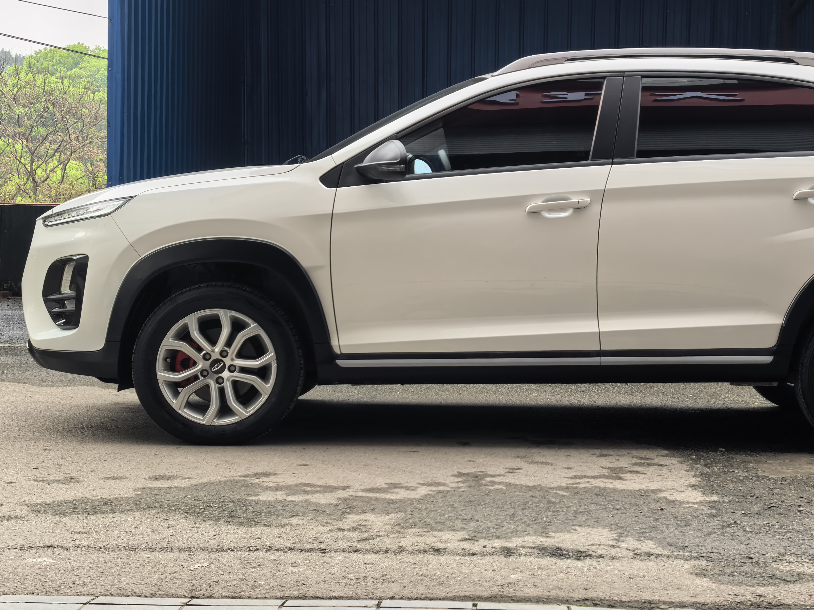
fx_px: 1623
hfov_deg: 28.0
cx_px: 547
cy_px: 280
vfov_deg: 21.3
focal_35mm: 69
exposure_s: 1/1017
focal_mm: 5.75
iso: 50
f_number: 2
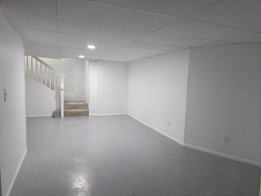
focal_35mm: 23
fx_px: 173
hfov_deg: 73.9
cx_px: 130
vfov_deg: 58.9
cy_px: 98
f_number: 1.7
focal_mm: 6.3
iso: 500
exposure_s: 1/120
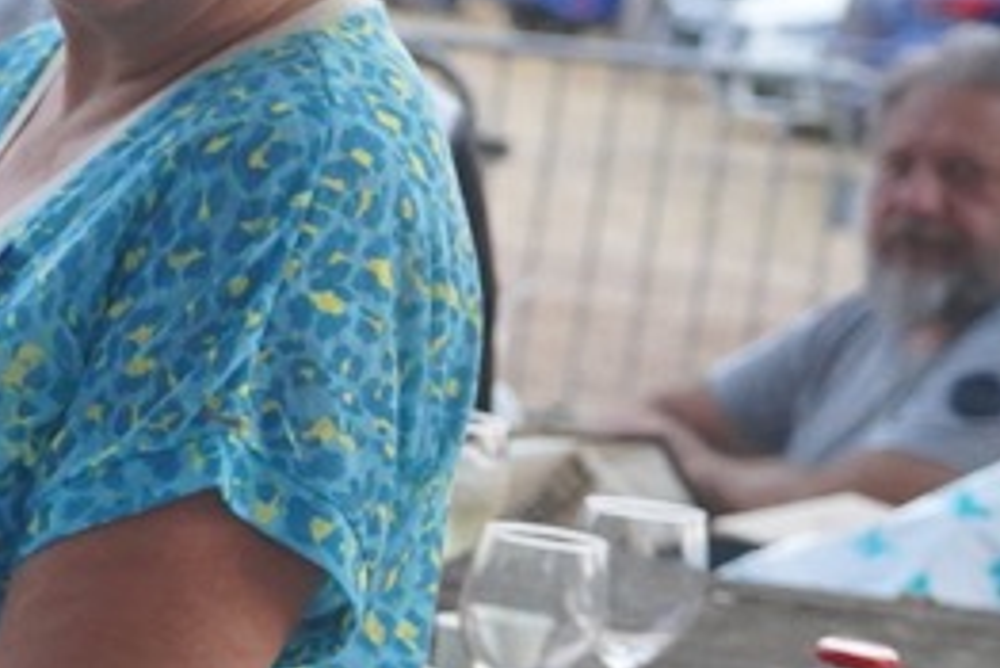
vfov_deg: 6.7
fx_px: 5738
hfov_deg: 9.0
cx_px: -1378
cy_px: 563
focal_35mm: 206
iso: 4000
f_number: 4
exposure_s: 1/160
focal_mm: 42.3
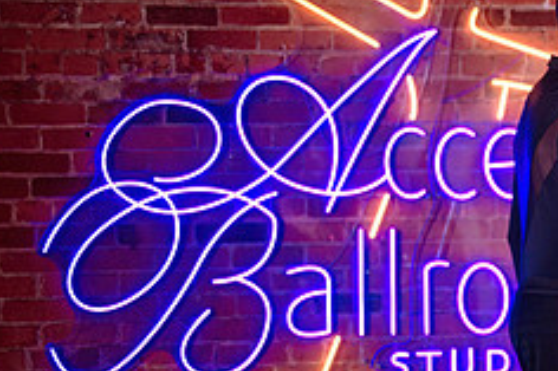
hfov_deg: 13.2
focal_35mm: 152
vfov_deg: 9.0
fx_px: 2354
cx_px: 656
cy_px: 355
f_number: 2.8
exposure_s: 1/320
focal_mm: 55
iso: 1250
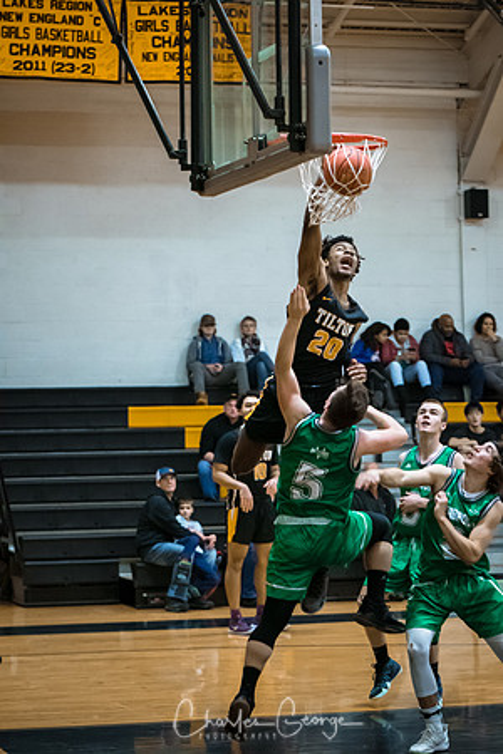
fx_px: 2200
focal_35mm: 105
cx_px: 252
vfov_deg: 19.5
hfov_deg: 13.0
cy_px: 377
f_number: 2.8
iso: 3200
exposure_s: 1/400
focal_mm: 70
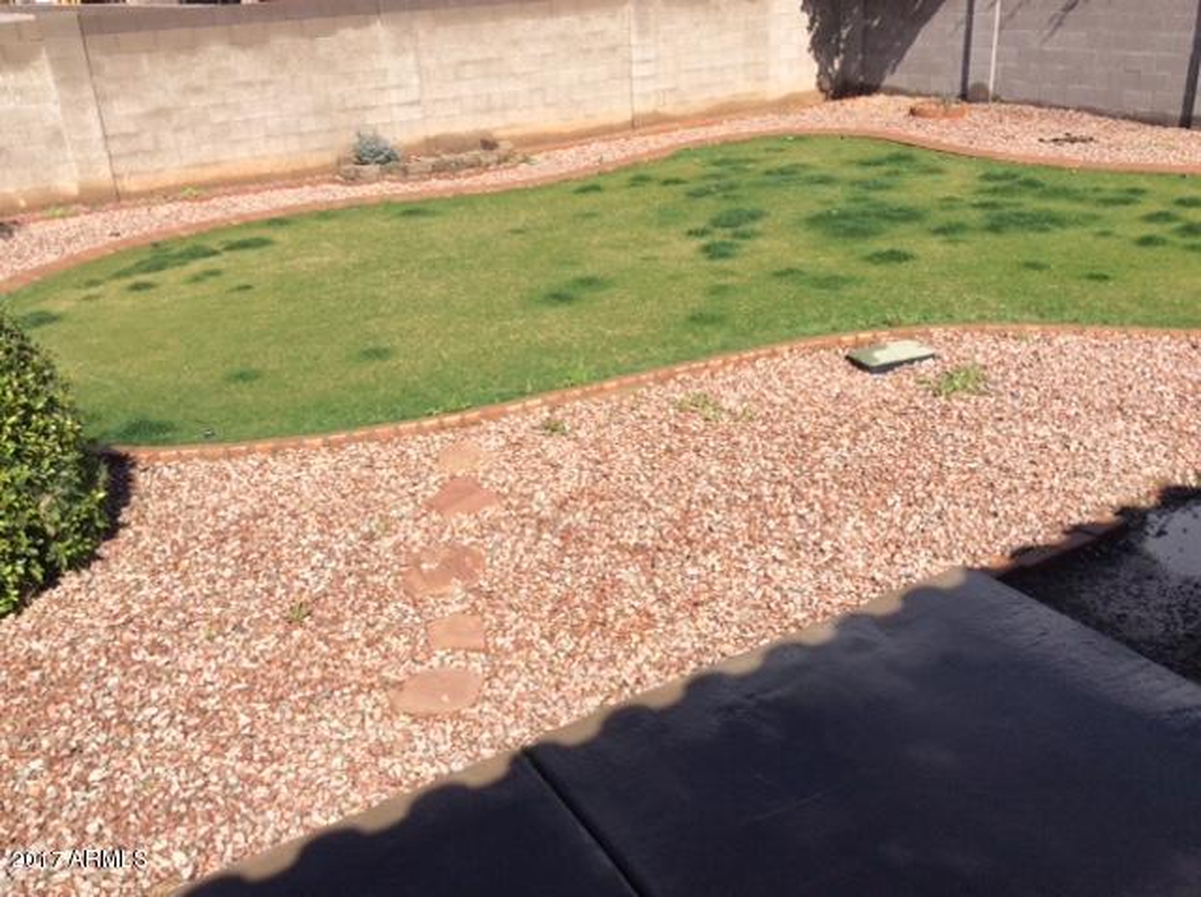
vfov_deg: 44.1
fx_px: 1109
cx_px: 600
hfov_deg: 56.9
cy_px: 448
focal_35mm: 32
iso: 32
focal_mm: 3.3
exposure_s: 1/1684
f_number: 2.4
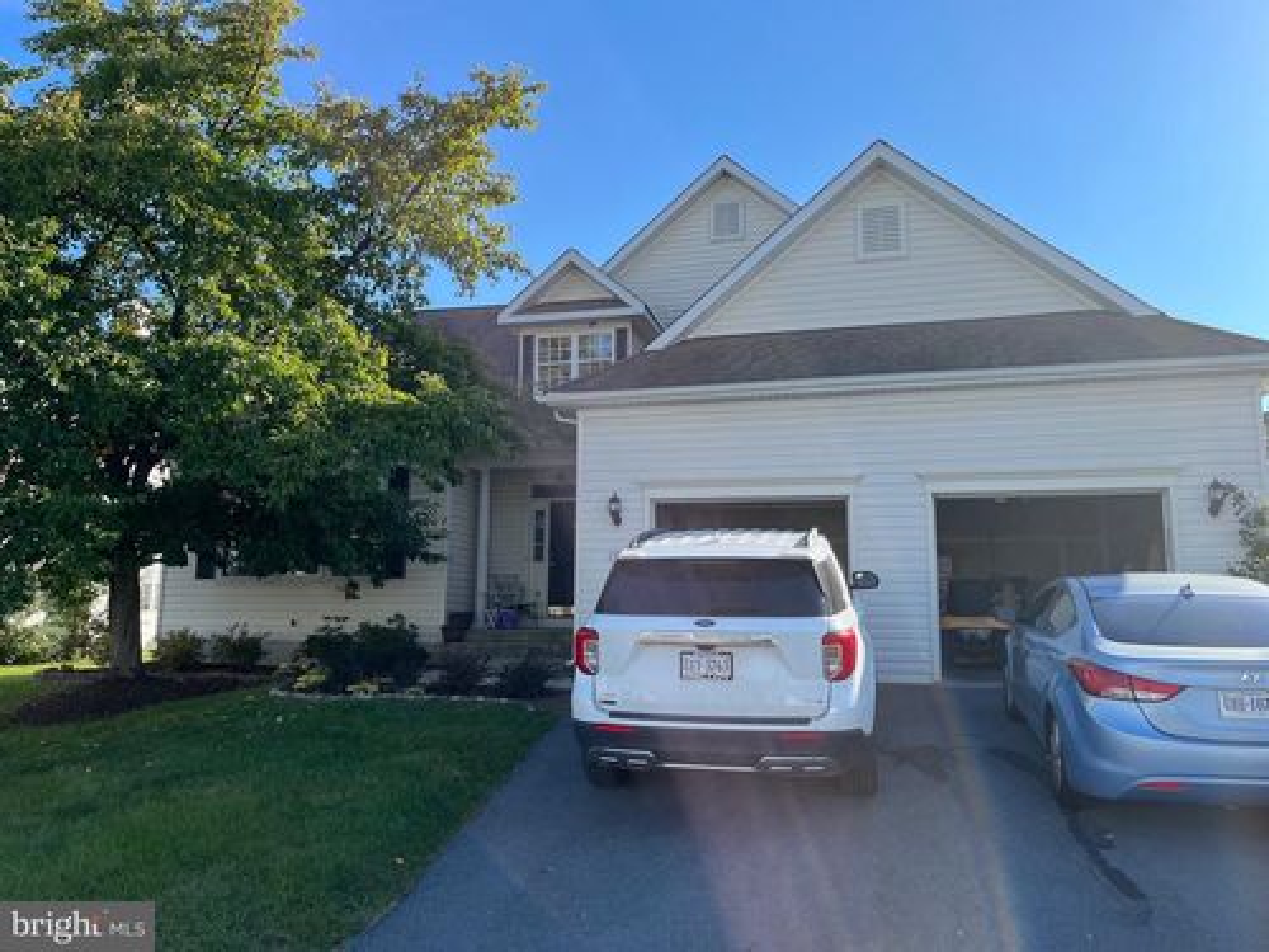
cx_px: 634
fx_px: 953
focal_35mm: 26
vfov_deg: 53.1
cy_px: 476
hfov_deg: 67.3
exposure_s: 1/1957
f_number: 1.6
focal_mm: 5.1
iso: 50
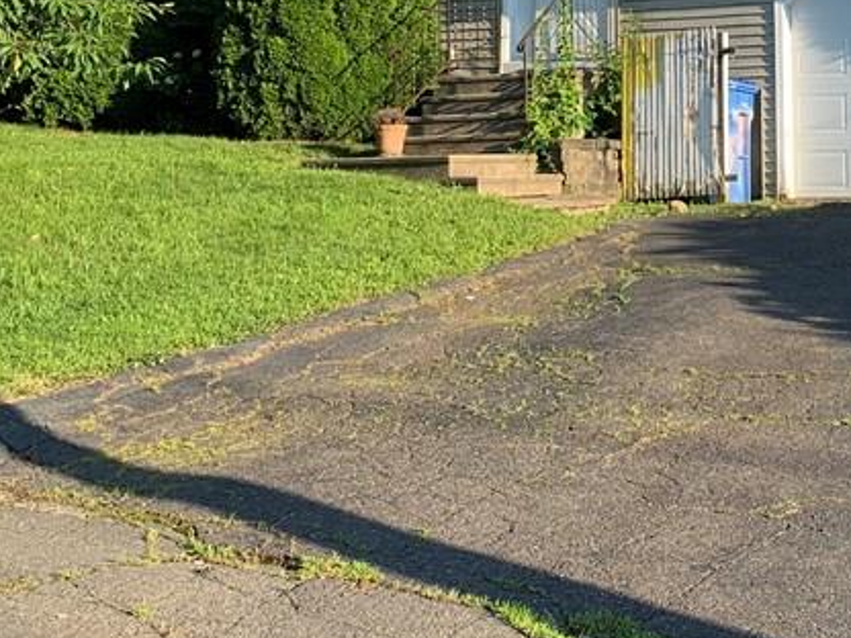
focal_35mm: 64
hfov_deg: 28.9
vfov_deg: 22.3
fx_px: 1573
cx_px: 781
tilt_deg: +4.7
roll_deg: +0.8
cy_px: 39
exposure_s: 1/815
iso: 25
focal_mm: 4.25
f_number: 1.8
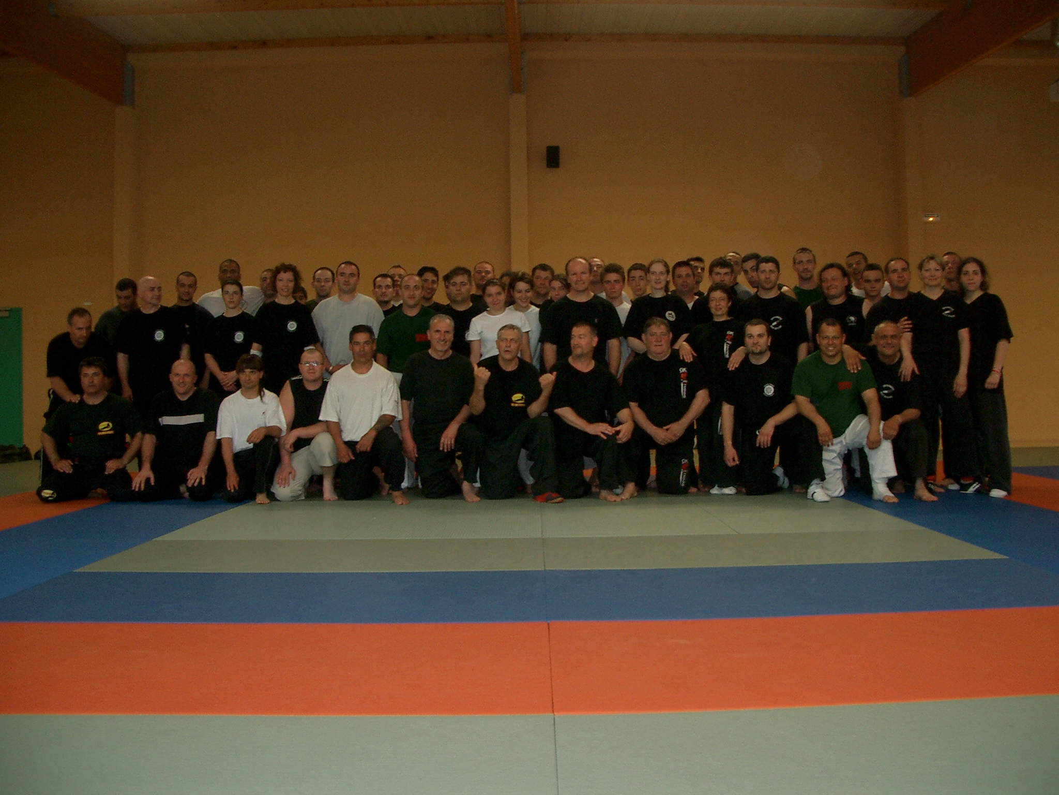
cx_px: 530
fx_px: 1071
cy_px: 398
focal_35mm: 35
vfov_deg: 40.7
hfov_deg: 52.6
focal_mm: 5.8
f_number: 2.6
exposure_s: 1/40
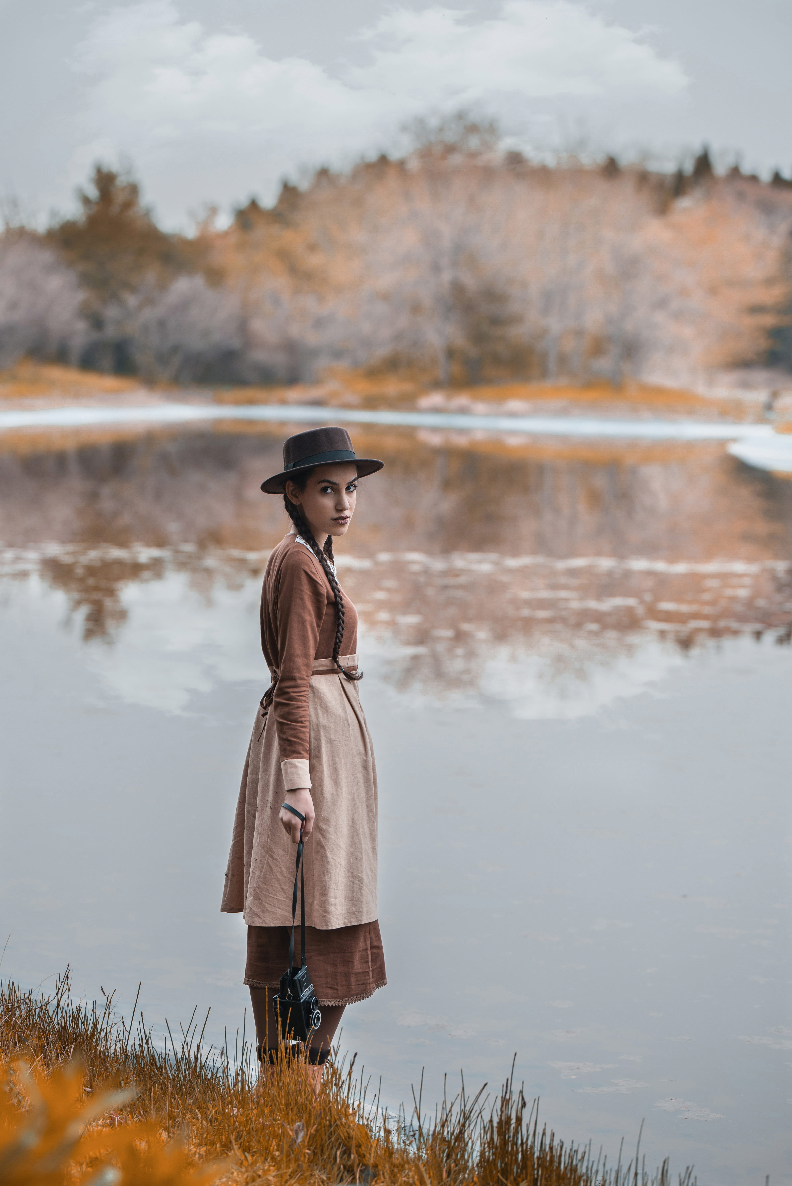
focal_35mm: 85
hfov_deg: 16.1
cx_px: 396
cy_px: 593
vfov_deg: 23.9
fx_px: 2802
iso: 160
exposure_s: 1/500
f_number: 2.8
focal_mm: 85
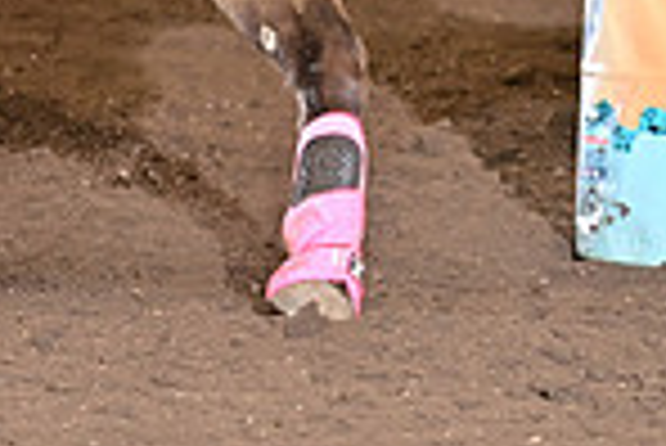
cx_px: -144
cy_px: -412
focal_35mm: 392
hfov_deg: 5.2
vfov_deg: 3.5
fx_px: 7259
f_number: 3.2
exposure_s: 1/250
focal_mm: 100
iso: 1000
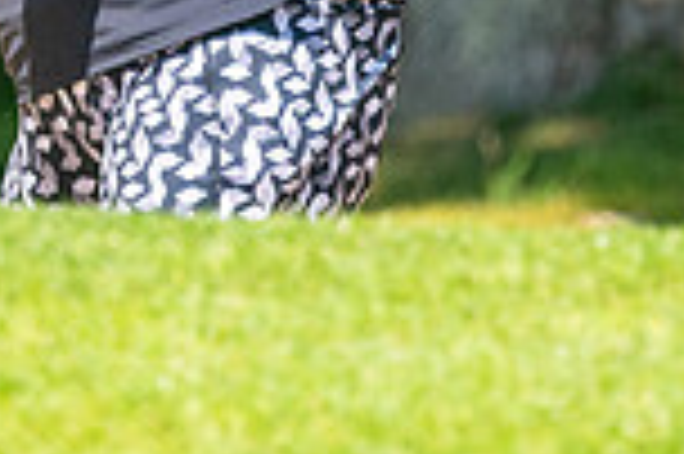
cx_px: -310
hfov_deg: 1.2
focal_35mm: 1716
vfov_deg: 0.8
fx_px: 32568
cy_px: -396
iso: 320
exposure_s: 1/1600
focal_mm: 300
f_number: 5
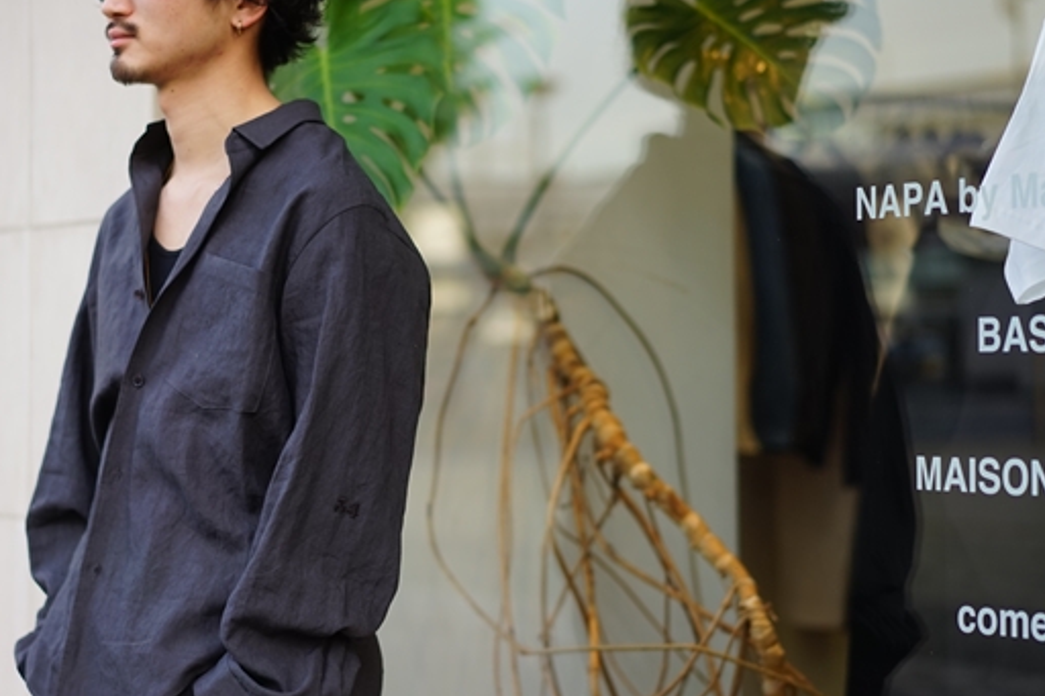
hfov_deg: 23.6
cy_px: 342
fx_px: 2495
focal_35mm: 86
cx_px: 476
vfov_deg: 15.9
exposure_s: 1/250
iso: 100
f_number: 2
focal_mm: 55
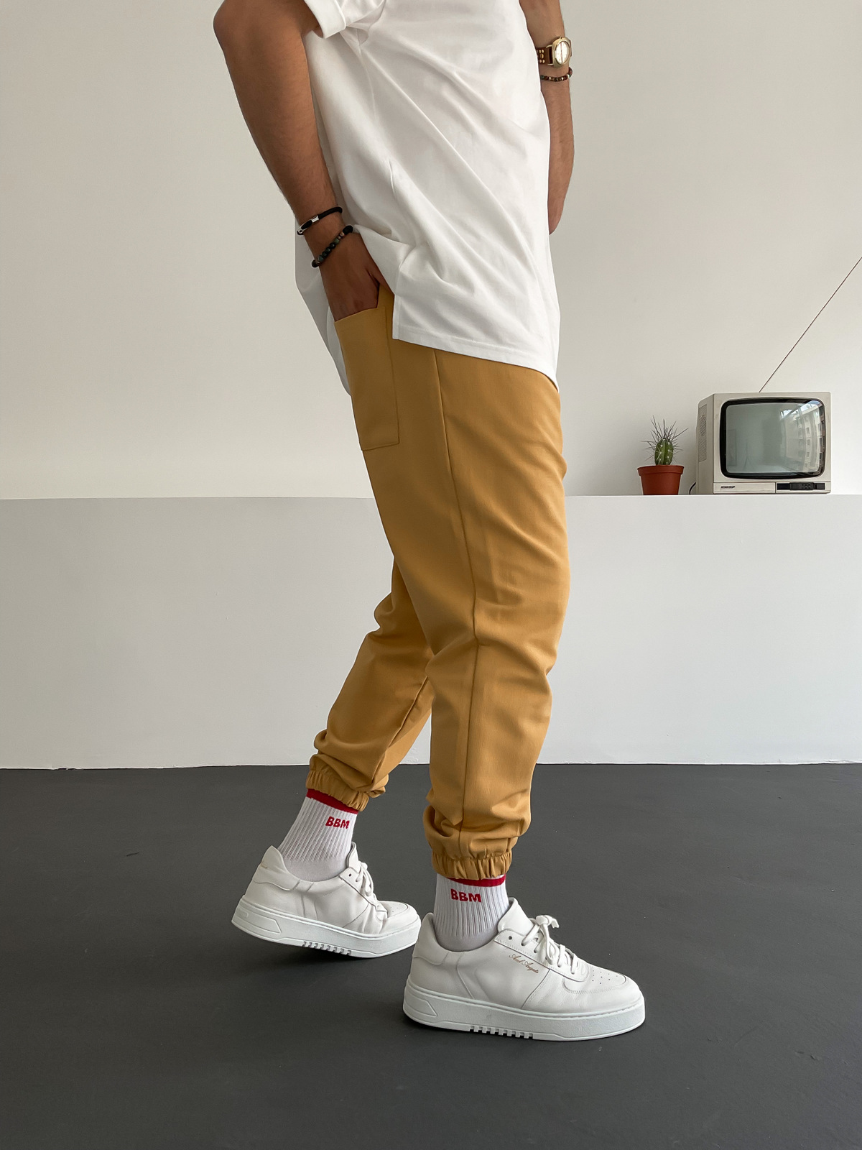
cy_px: 575
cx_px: 431
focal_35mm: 29
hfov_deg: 48.2
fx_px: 963
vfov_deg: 61.7
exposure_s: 1/120
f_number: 1.8
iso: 40
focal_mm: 3
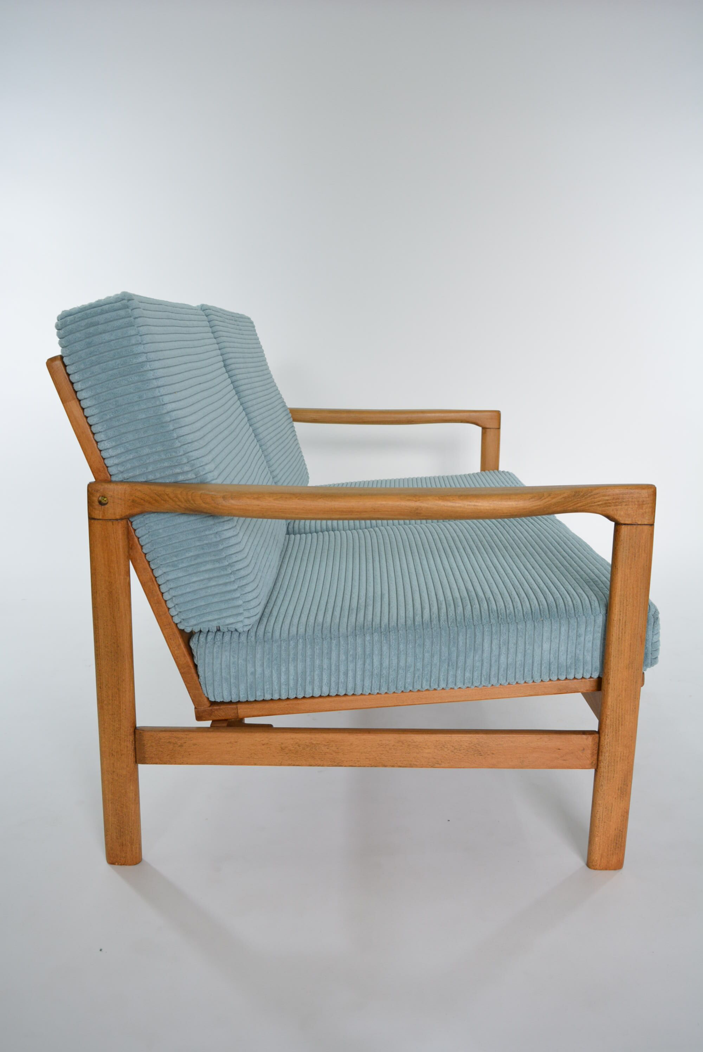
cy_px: 526
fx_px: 789
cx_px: 352
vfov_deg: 67.3
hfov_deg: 48.0
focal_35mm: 27
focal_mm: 18
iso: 640
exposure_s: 1/60
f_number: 5.6
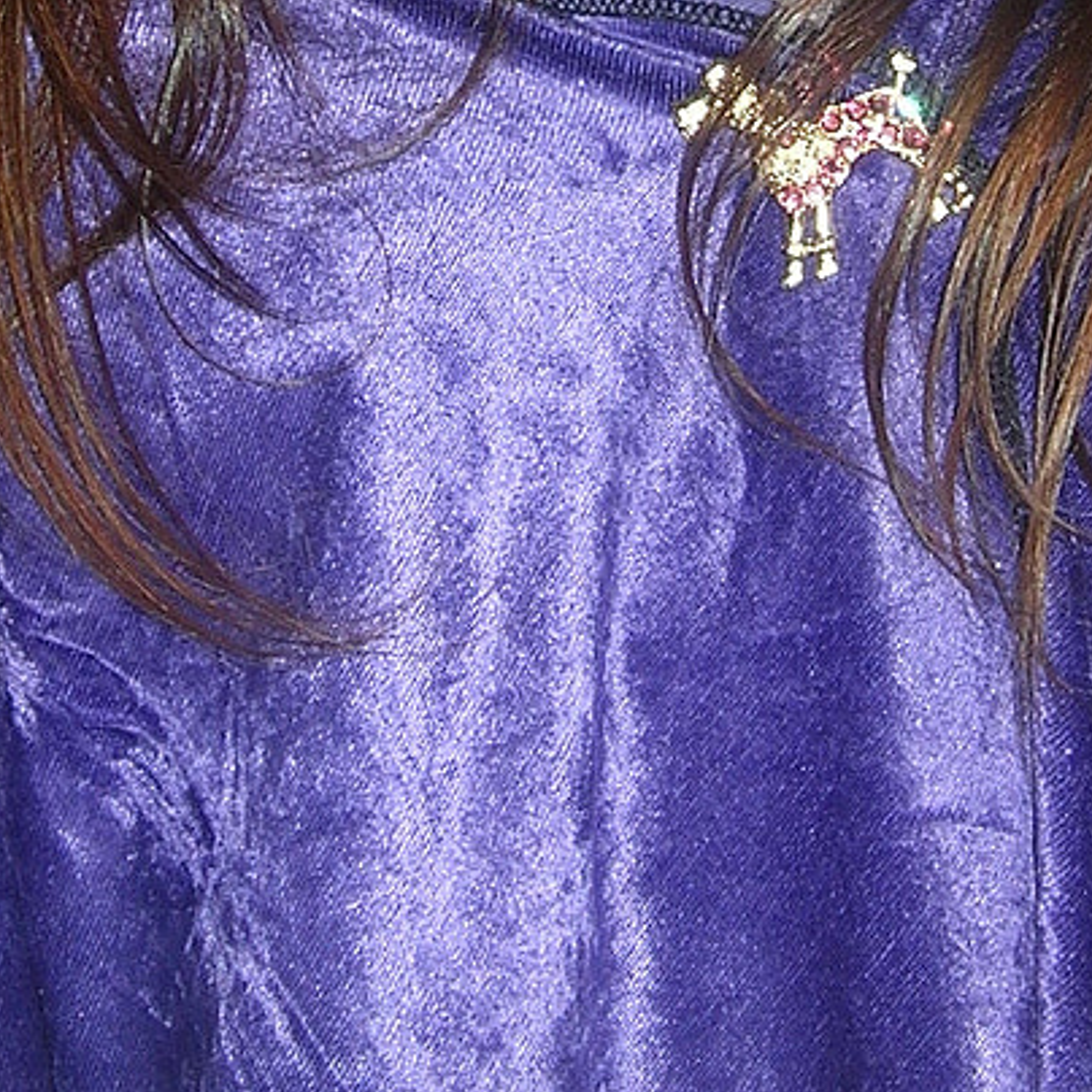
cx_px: 676
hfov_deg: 13.1
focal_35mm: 133
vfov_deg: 13.0
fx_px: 4747
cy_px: 35
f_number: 2.8
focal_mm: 7.8
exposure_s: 1/60.1
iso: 64
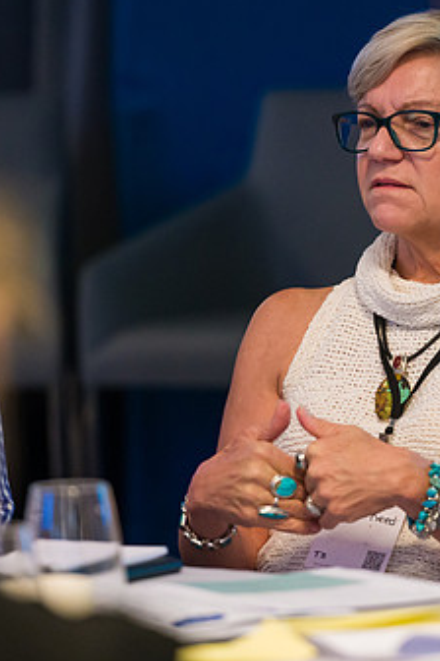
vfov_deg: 5.9
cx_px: 403
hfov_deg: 4.0
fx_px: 6361
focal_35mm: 347
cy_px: 291
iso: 3200
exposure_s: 1/200
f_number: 3.2
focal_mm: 200
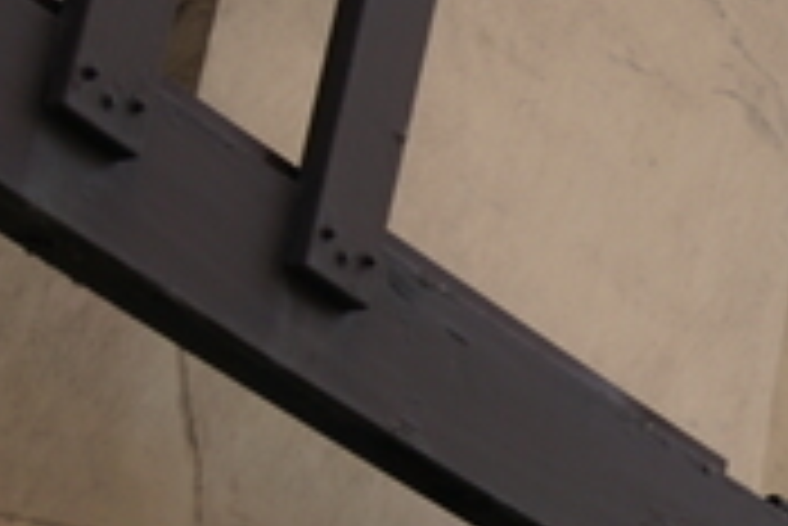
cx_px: 2202
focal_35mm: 205
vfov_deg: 6.7
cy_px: 11
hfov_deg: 8.6
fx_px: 4491
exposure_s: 1/250
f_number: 7.1
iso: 100
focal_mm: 35
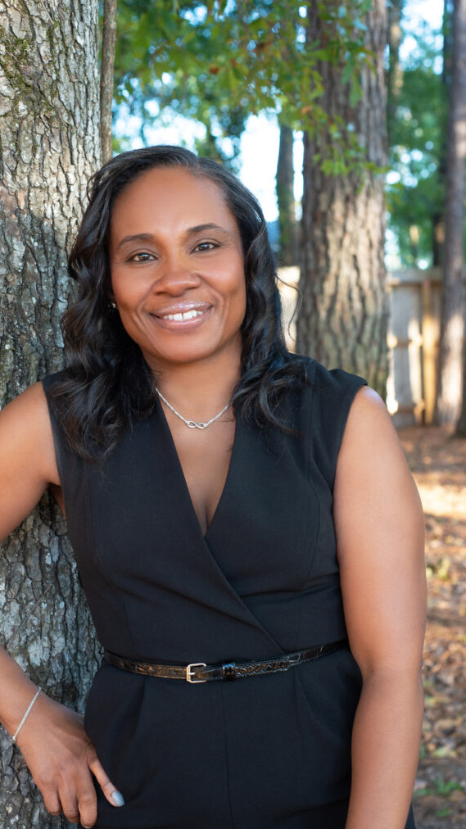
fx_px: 1165
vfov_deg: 39.2
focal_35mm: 53
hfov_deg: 22.6
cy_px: 414
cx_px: 194
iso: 400
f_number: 6.3
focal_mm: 50
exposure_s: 1/50
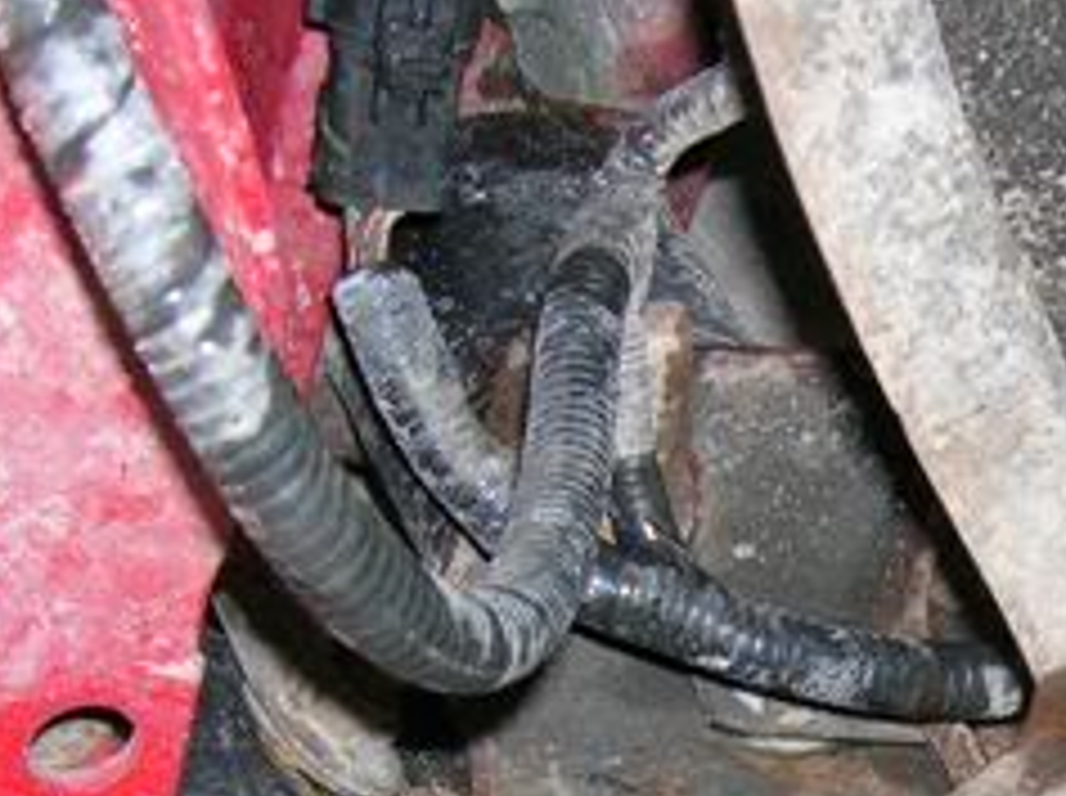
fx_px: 2829
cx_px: 873
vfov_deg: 15.6
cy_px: 881
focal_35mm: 92
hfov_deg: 21.1
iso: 50
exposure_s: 1/60.1
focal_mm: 5.7
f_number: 2.9
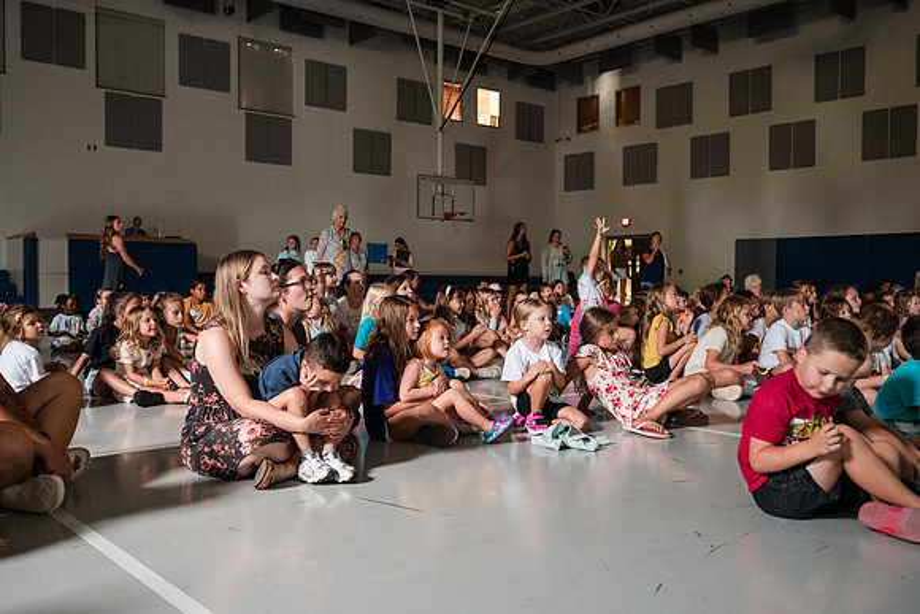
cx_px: 452
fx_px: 813
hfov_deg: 59.0
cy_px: 303
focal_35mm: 32
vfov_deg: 41.4
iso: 5000
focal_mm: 30
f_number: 4
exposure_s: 1/60
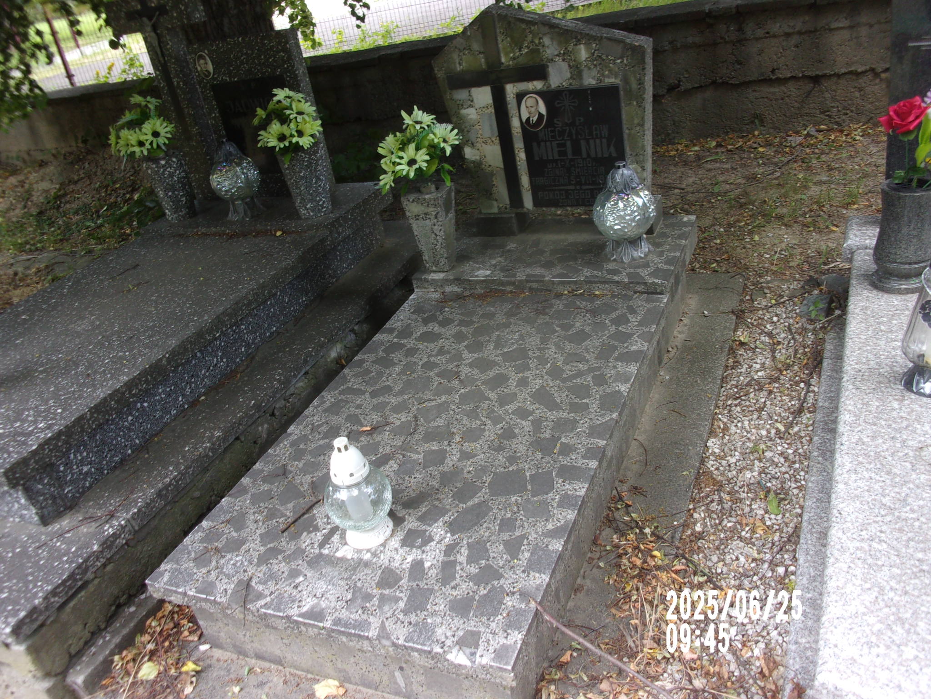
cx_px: 466
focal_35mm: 28
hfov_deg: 63.4
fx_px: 753
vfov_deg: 49.7
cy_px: 350
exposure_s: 1/40
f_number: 3.9
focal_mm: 5.1
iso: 80
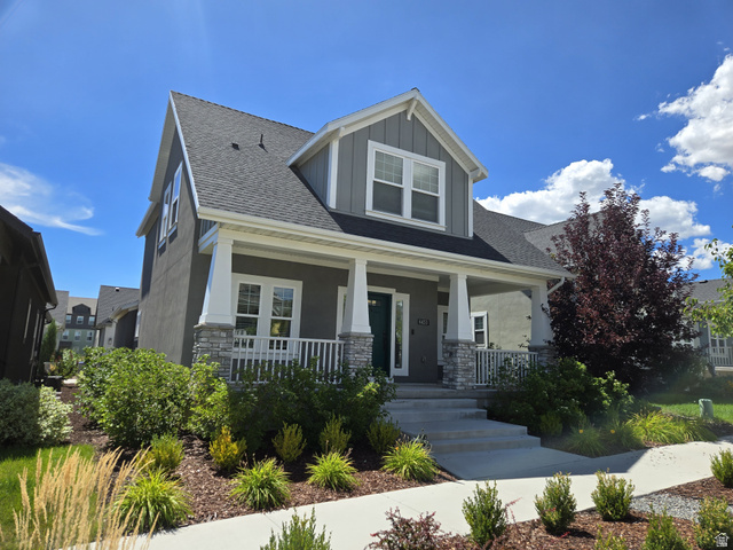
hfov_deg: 73.9
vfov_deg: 58.9
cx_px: 366
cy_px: 275
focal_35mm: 23
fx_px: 487
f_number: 1.8
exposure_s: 1/1628
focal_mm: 5.4
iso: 25
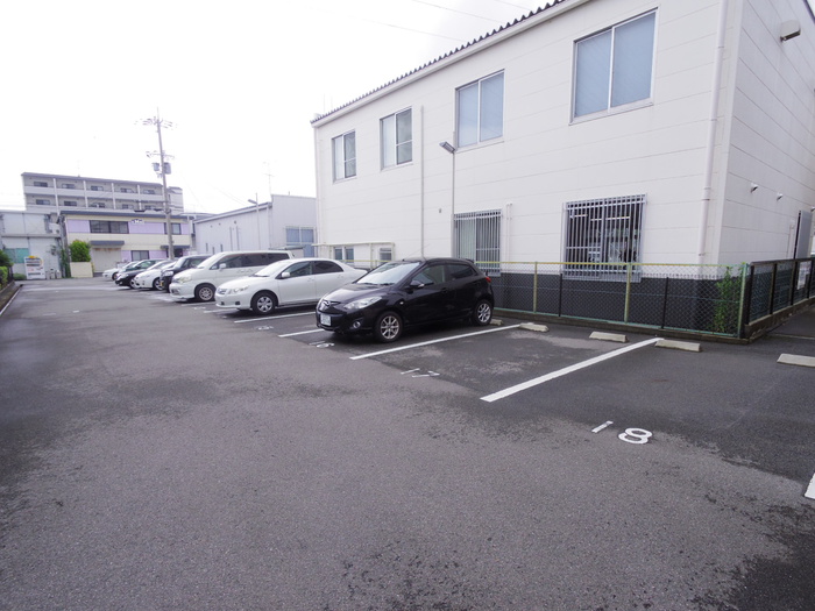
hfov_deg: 91.0
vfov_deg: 74.7
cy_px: 306
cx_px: 408
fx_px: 400
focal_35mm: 17
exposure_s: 1/400
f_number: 4.5
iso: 200
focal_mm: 3.8
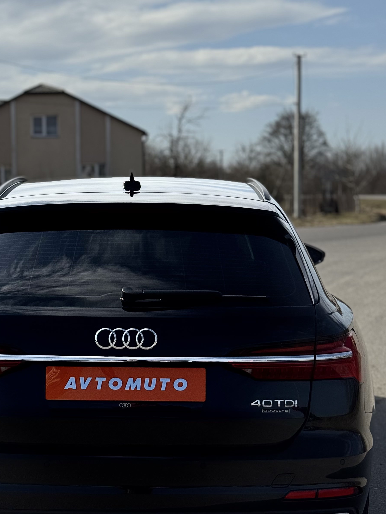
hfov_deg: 18.2
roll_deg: +1.2
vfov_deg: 24.1
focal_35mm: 81
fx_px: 1204
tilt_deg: -4.5
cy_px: 295
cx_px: 127
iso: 64
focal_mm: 6.76
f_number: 1.78
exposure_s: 1/12500
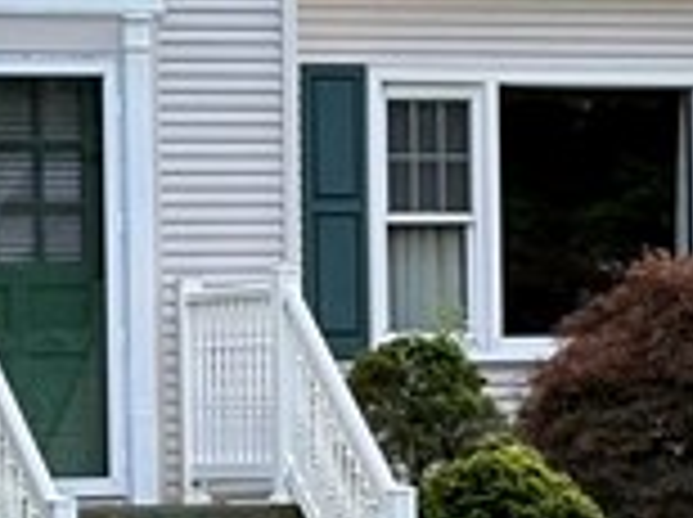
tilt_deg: +2.6
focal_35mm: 320
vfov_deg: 4.6
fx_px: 6396
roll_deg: +1.4
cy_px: 90
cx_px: 513
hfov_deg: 6.2
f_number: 1.78
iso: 64
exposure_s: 1/415
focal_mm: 6.86
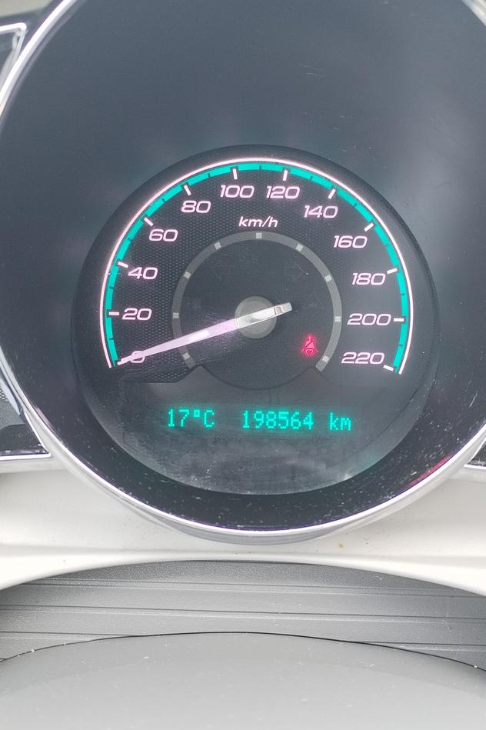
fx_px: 811
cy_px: 368
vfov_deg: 48.5
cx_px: 252
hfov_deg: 33.4
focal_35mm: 40
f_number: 1.8
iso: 248
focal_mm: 4.75
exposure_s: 1/40
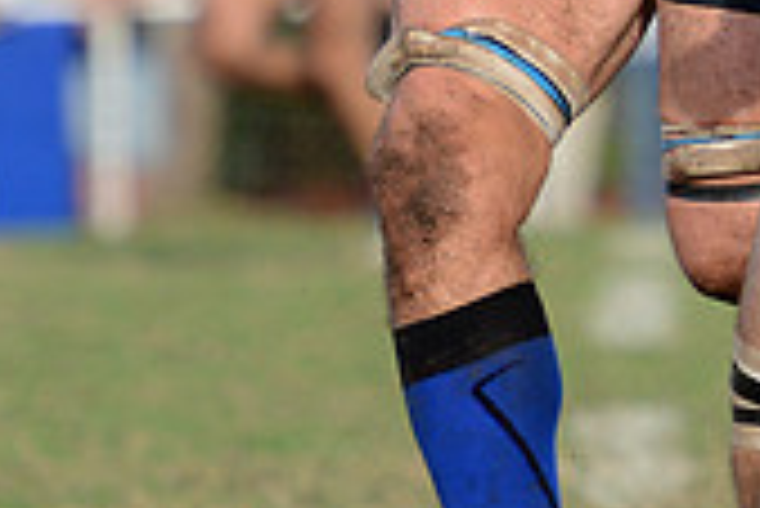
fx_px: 15931
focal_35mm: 754
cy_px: -353
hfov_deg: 2.7
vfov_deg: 1.8
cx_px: 994
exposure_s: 1/1250
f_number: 4
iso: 640
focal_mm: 220
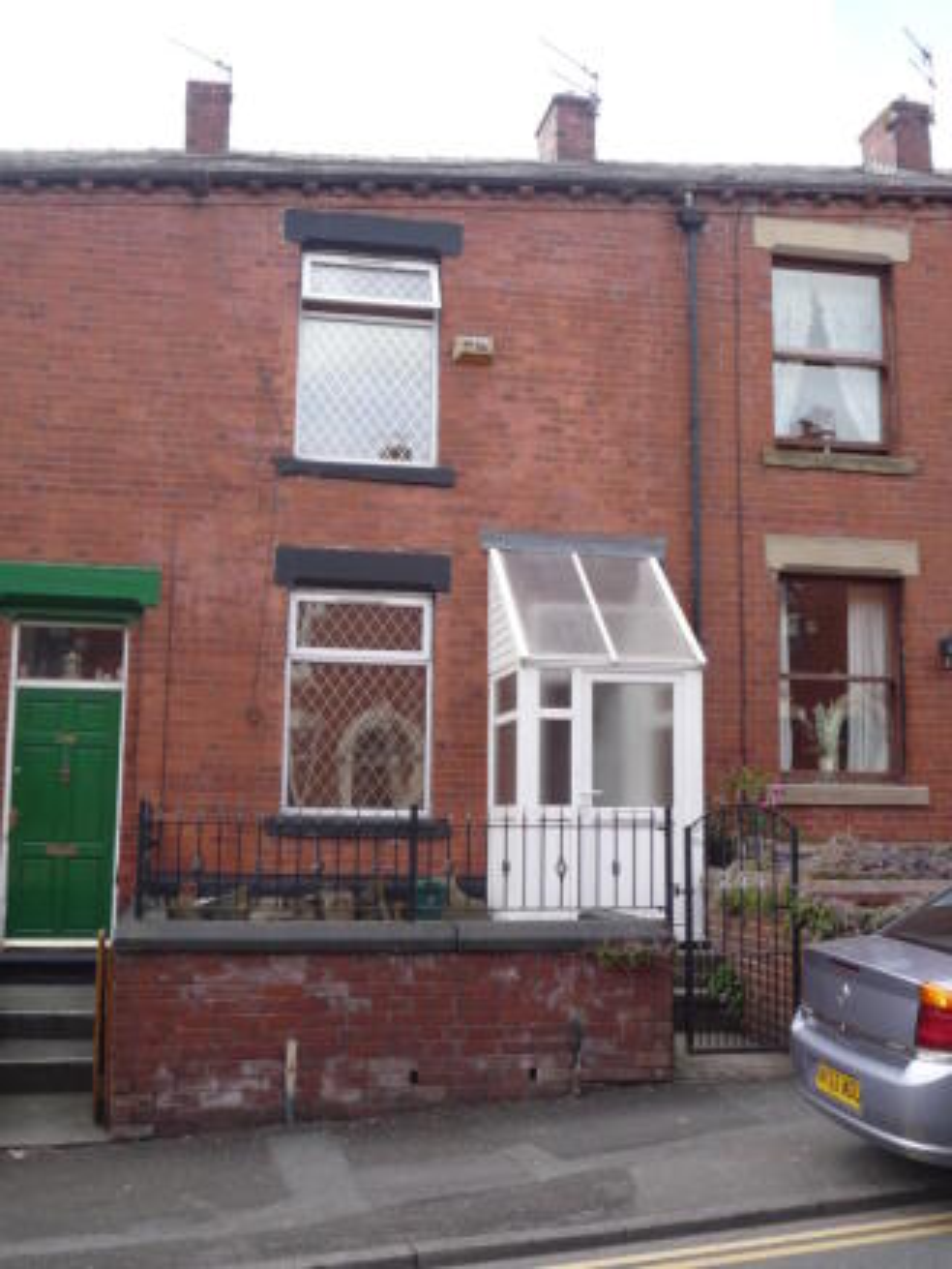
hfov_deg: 36.0
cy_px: 634
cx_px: 476
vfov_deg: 46.8
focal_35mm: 40
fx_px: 1466
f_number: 4.3
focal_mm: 7
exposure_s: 1/160
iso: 100
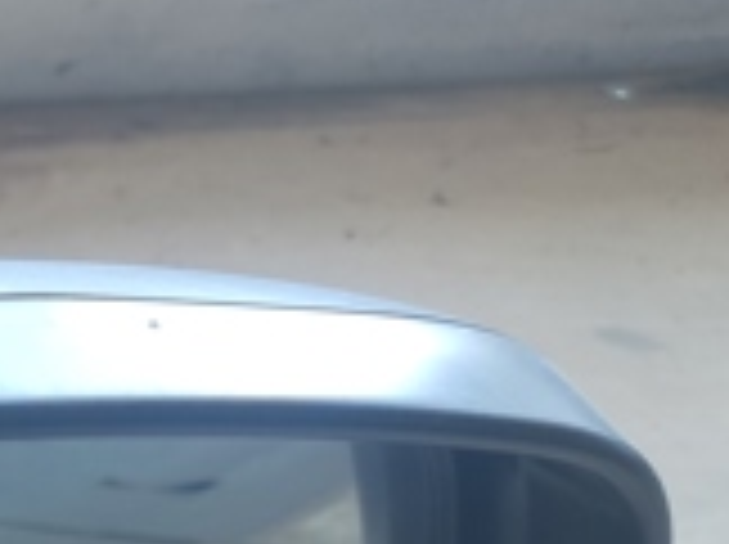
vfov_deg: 13.6
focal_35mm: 99
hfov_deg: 16.3
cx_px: -630
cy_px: 913
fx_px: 2082
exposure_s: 1/50
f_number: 1.79
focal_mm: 4.71
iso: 171
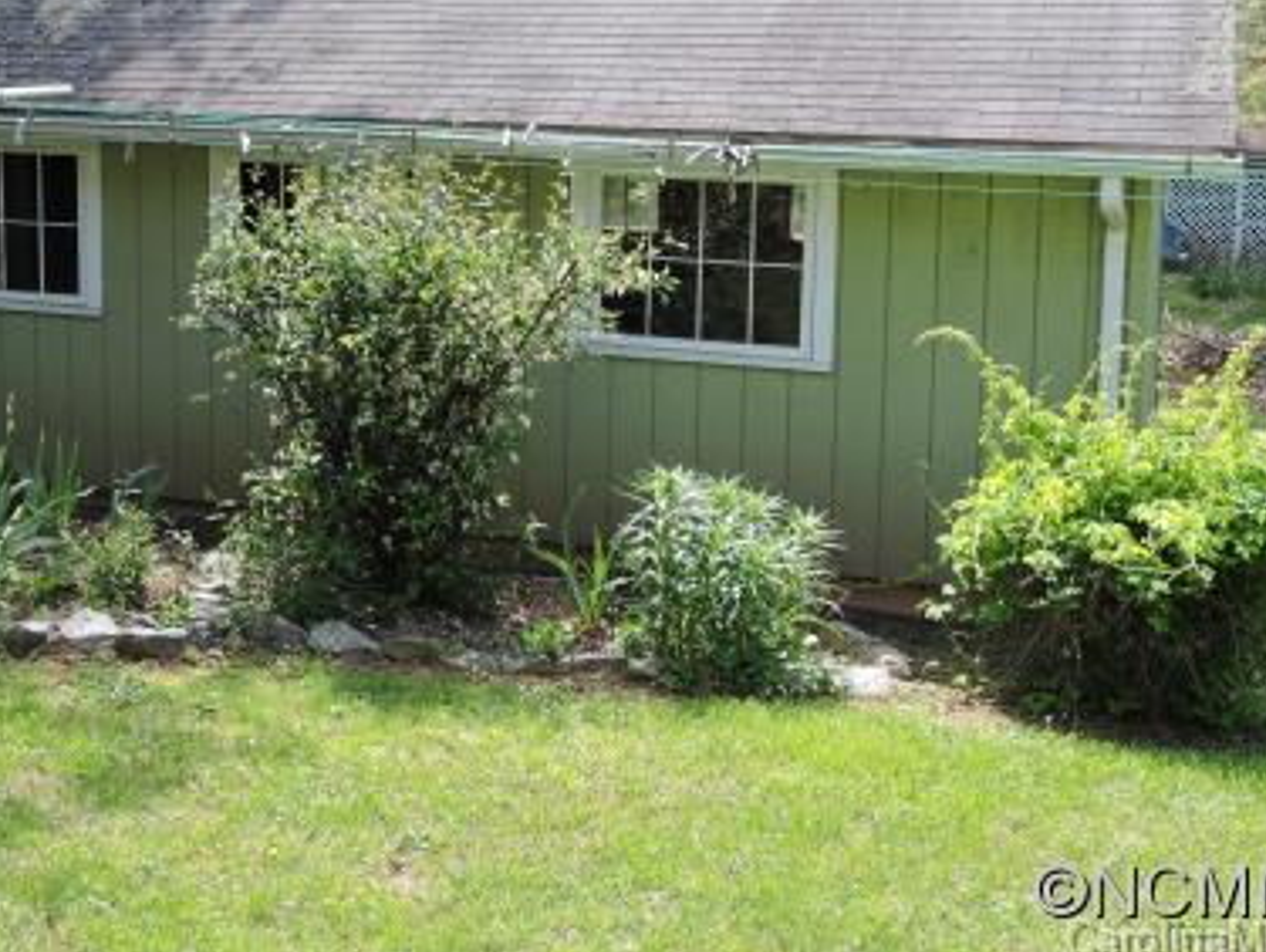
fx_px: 1867
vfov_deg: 28.2
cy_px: 233
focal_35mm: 51
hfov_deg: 37.2
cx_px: 473
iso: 100
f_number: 3.6
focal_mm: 5.9
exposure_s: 1/160
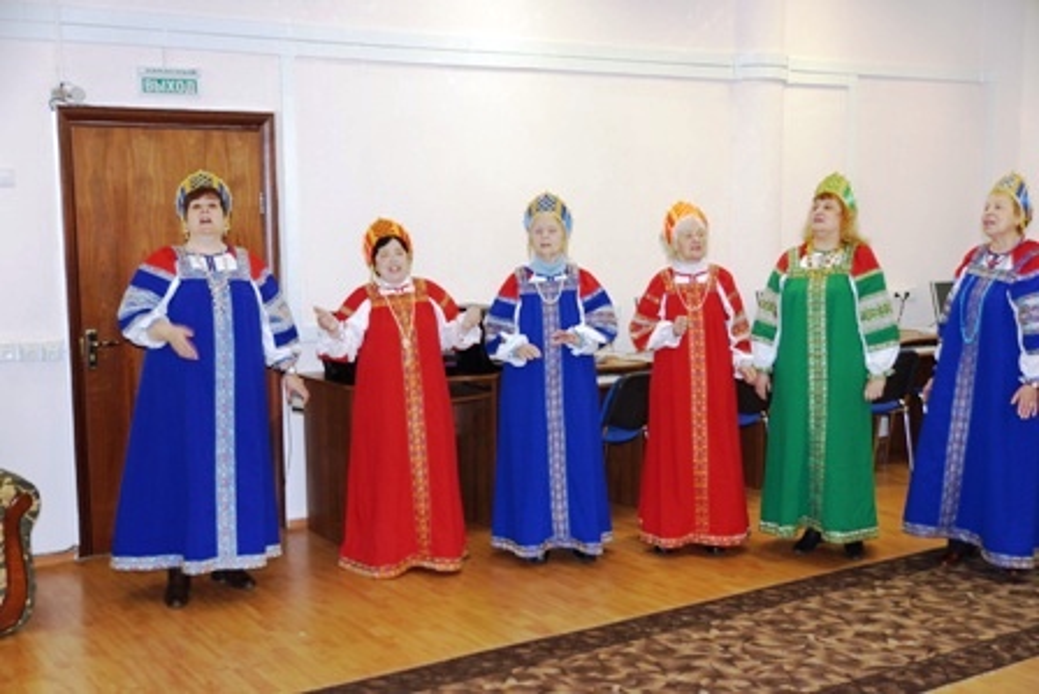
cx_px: 520
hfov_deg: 46.4
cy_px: 347
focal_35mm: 42
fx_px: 1212
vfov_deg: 31.9
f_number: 4
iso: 320
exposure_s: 1/60
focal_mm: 28
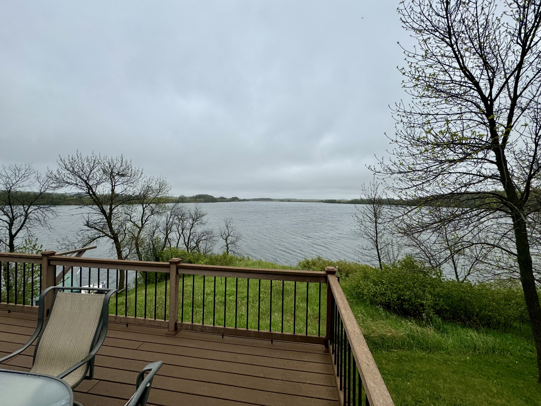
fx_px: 219
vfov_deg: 85.7
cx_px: 270
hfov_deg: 102.1
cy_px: 203
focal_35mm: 14
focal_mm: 2.22
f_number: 2.2
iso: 50
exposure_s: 1/2083
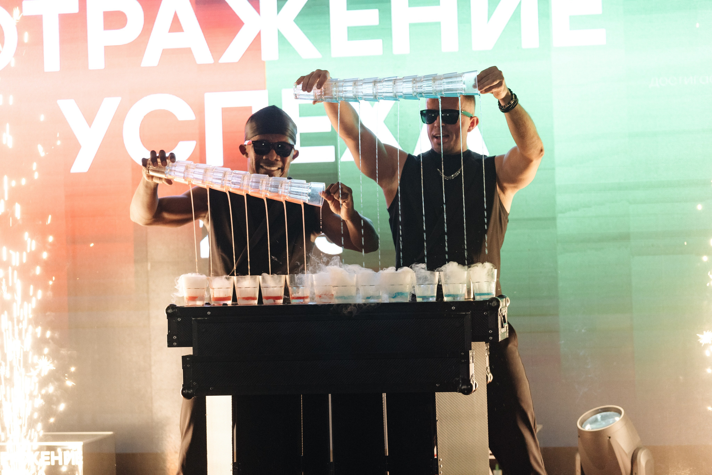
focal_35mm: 103
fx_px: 2037
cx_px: 356
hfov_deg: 19.8
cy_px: 238
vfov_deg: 13.3
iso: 2500
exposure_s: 1/250
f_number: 2.8
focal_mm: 103
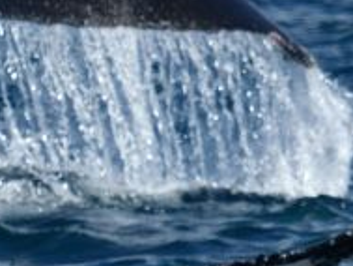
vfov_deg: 0.6
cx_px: -230
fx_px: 24888
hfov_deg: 0.8
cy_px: 185
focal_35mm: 2439
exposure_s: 1/8000
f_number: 6.3
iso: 1000
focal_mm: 600
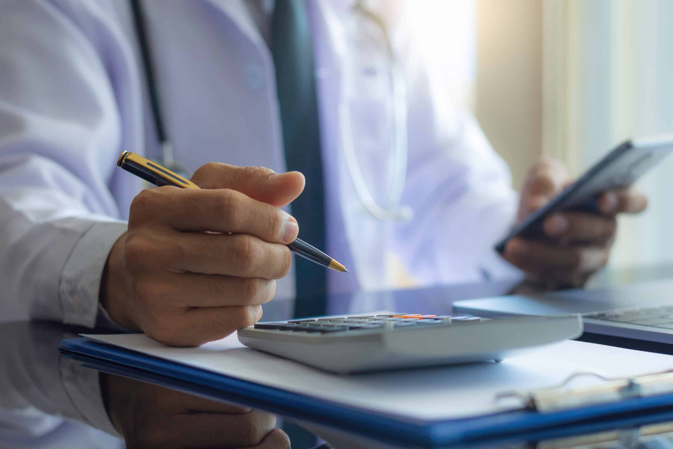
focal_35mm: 75
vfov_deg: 18.2
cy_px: 224
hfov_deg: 27.0
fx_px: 1402
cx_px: 336
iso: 200
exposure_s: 1/100
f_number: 2.8
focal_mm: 50
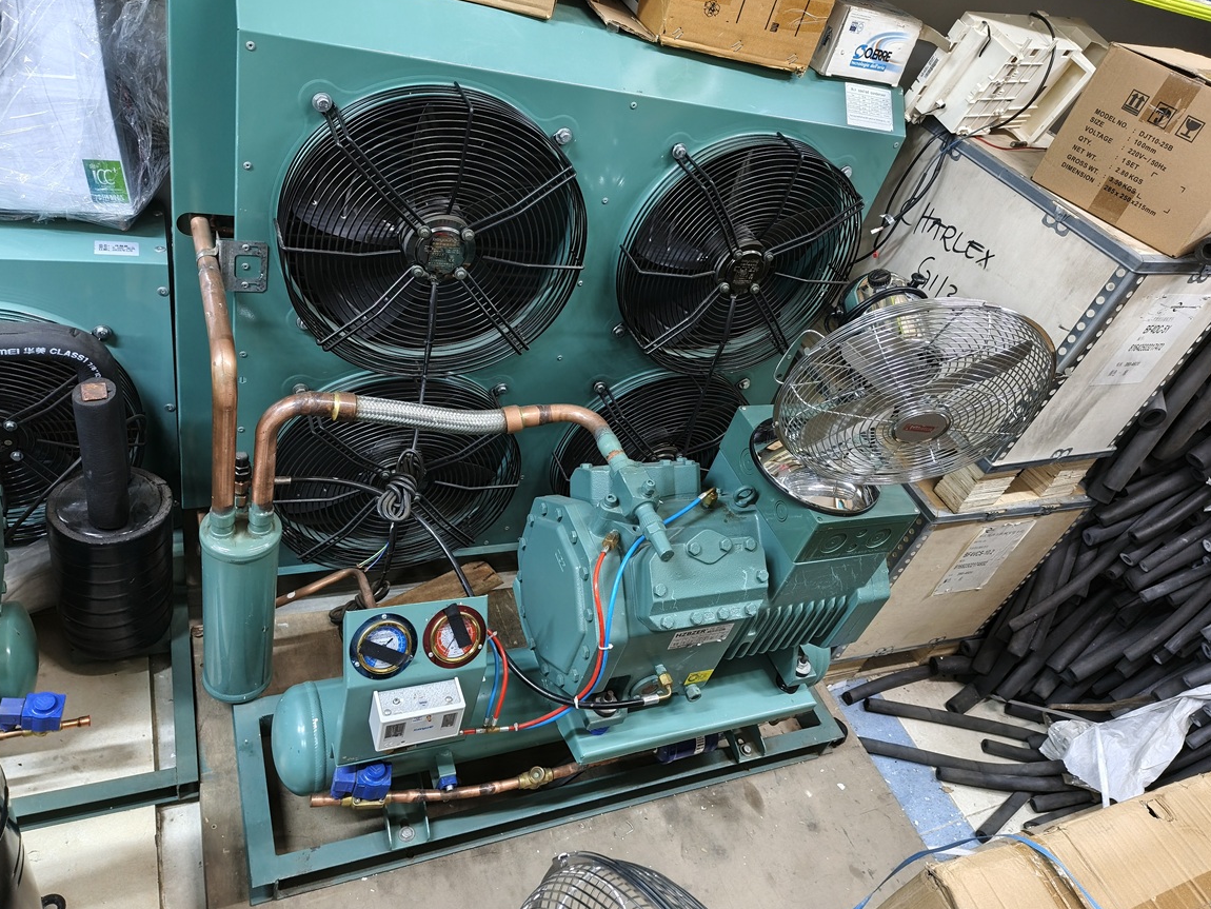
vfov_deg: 56.8
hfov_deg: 71.6
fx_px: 840
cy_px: 448
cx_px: 608
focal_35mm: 24
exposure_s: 1/50
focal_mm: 5.56
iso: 329
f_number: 1.8
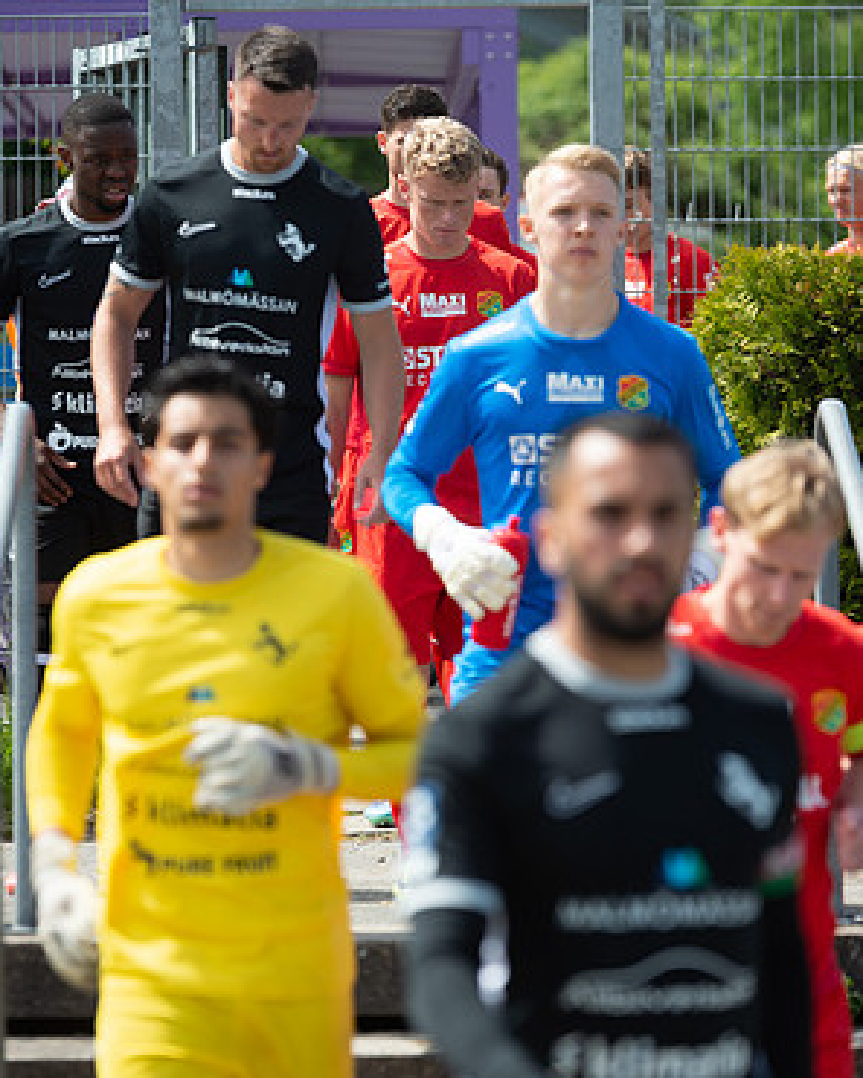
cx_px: 432
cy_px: 601
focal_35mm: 182
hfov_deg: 8.5
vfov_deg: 10.6
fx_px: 5808
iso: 180
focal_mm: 160
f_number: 4
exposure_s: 1/1600
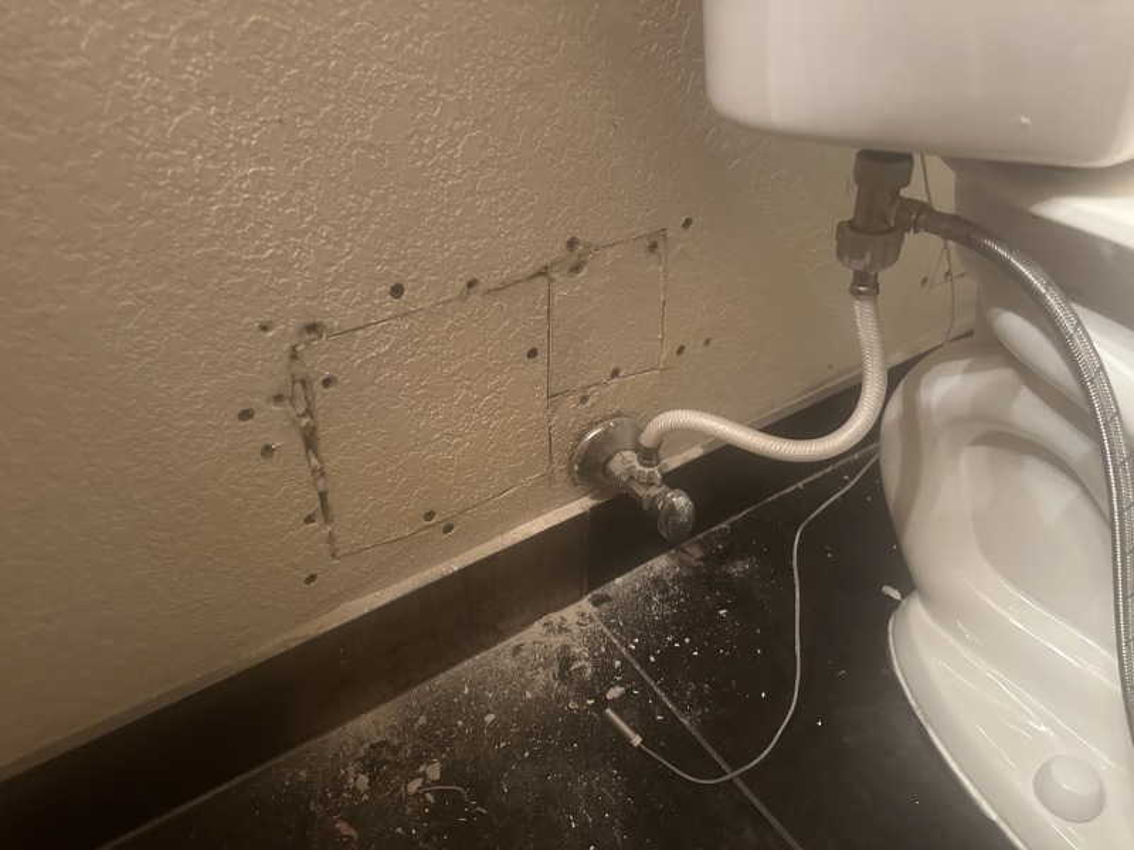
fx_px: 786
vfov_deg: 56.8
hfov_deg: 71.6
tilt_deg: -39.3
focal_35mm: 24
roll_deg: -0.3
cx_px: 567
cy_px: 425
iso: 800
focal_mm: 6.86
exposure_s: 1/40
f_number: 1.78
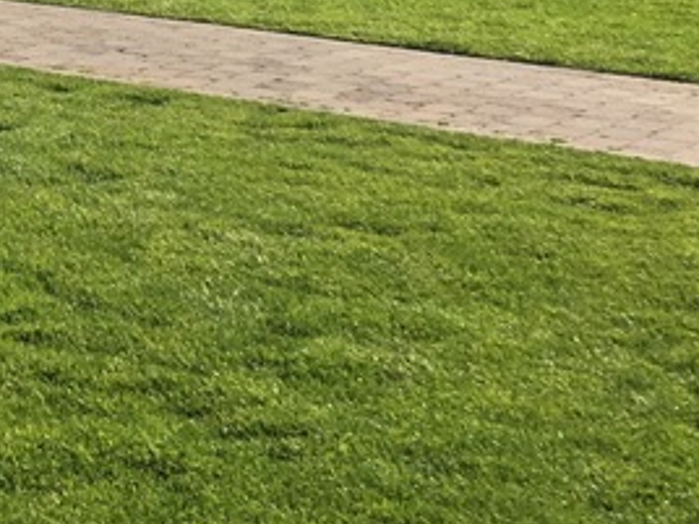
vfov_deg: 12.3
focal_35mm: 111
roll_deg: -0.1
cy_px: -412
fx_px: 2241
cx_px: -318
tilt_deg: +0.9
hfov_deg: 16.3
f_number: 2.2
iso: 25
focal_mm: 4.15
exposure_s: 1/974
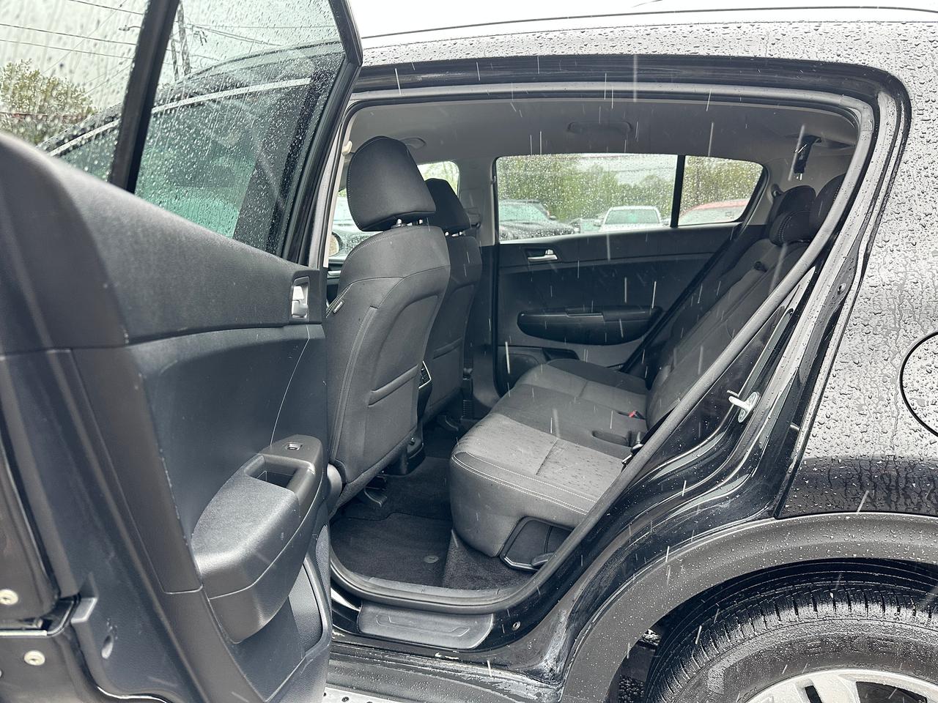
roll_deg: +1.2
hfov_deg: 71.6
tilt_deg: -10.7
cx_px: 469
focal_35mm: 24
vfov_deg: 56.8
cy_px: 352
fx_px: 650
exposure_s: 1/121
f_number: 1.78
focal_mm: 6.86
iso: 200
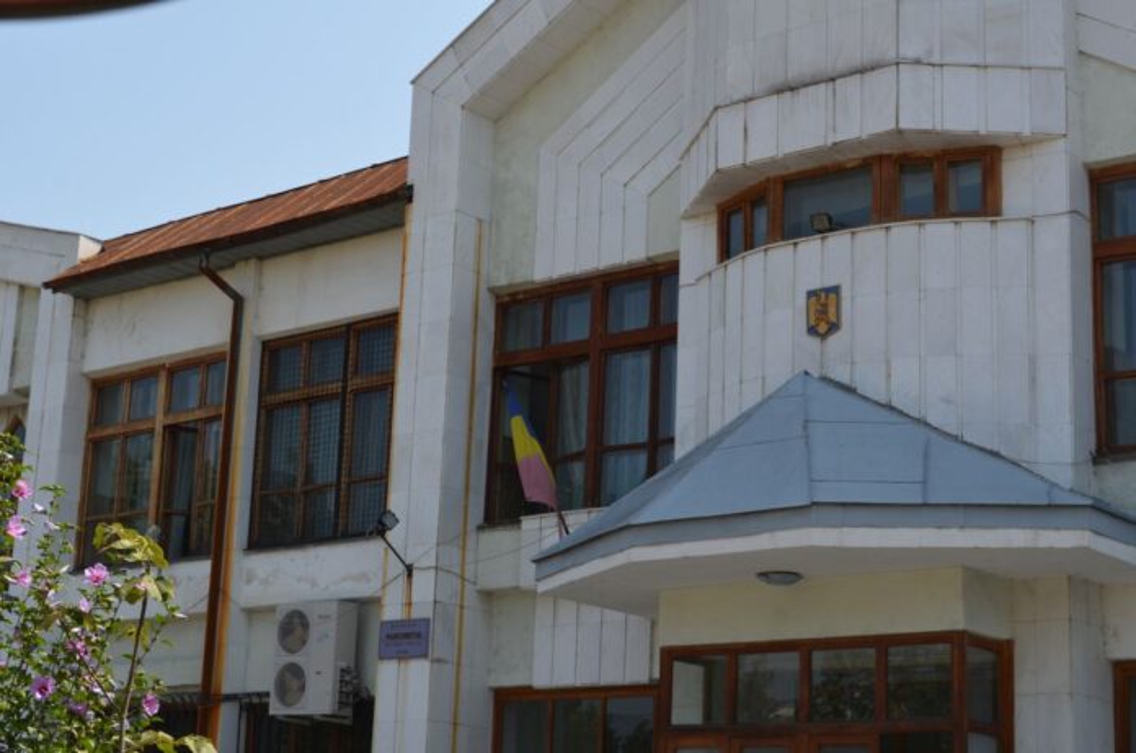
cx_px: 568
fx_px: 2078
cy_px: 376
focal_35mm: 66
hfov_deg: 30.6
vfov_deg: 20.5
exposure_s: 1/250
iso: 140
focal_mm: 44
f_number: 8
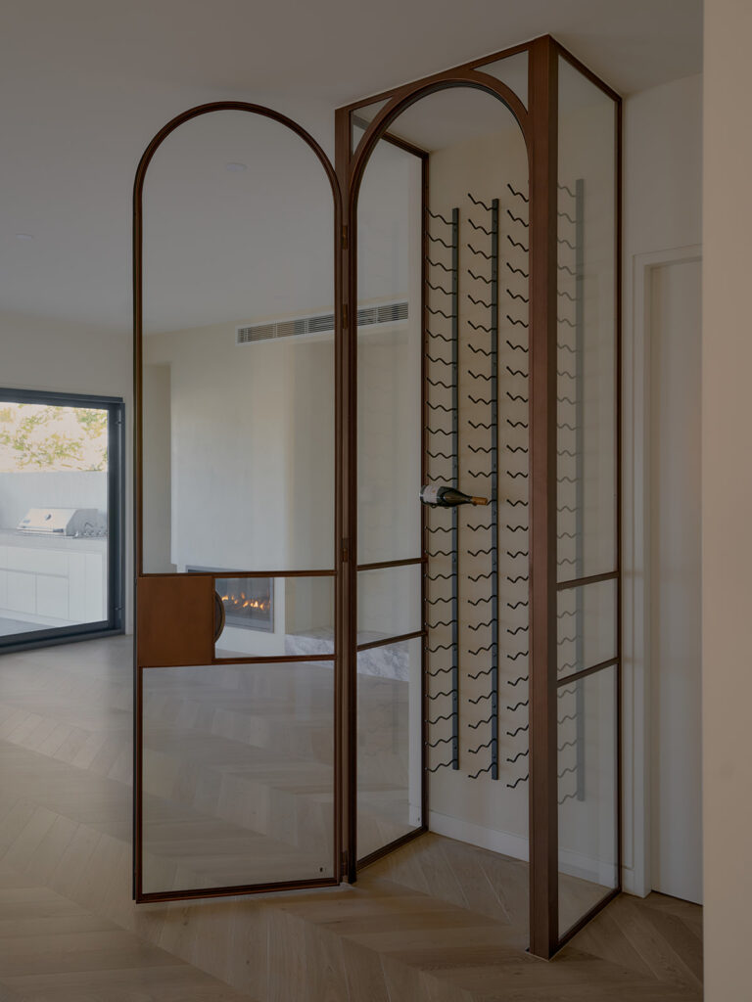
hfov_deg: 49.7
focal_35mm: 28
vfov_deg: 63.4
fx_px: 811
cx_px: 376
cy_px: 501
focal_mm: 35.6
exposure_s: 1/2
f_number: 11
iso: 1000
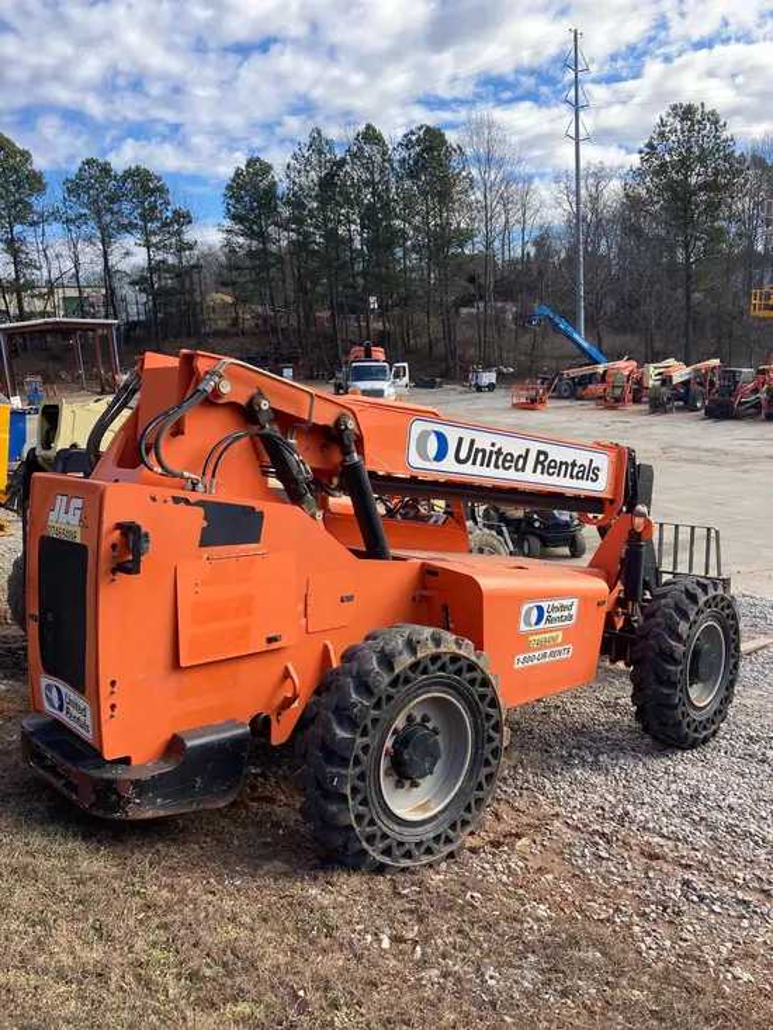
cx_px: 386
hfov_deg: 49.8
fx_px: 833
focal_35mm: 28
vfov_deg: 63.4
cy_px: 515
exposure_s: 1/684
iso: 20
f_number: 1.8
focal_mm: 3.99
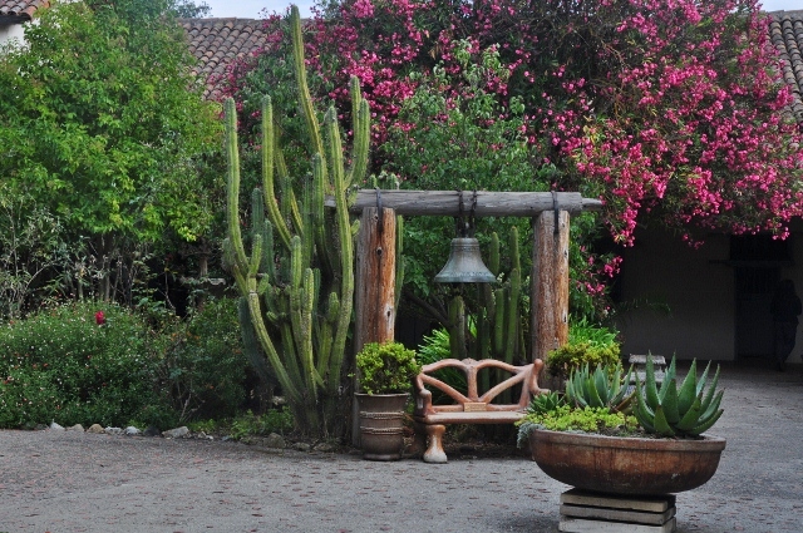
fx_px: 1604
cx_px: 402
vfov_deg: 18.9
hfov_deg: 28.1
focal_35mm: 72
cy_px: 266
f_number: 11
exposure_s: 1/60
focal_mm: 48
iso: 200
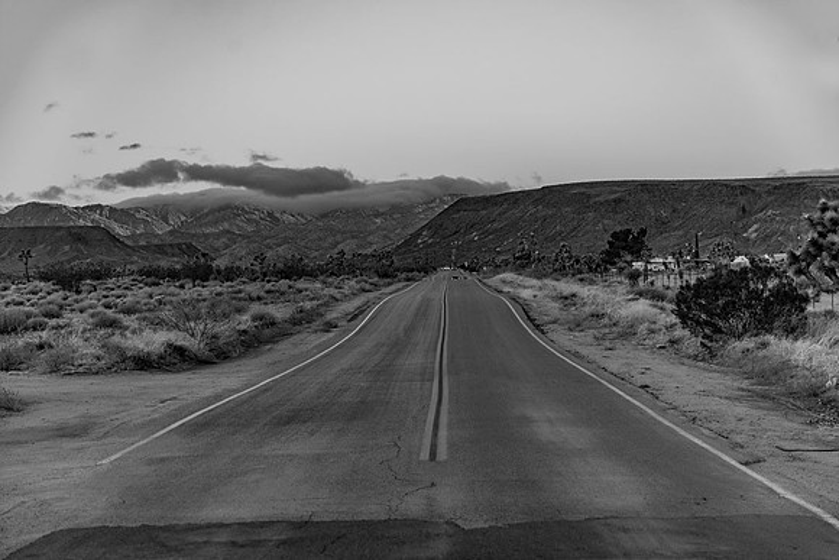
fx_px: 1515
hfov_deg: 31.0
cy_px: 280
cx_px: 420
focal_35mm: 65
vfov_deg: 20.9
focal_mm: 65
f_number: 4
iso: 400
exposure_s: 1/200
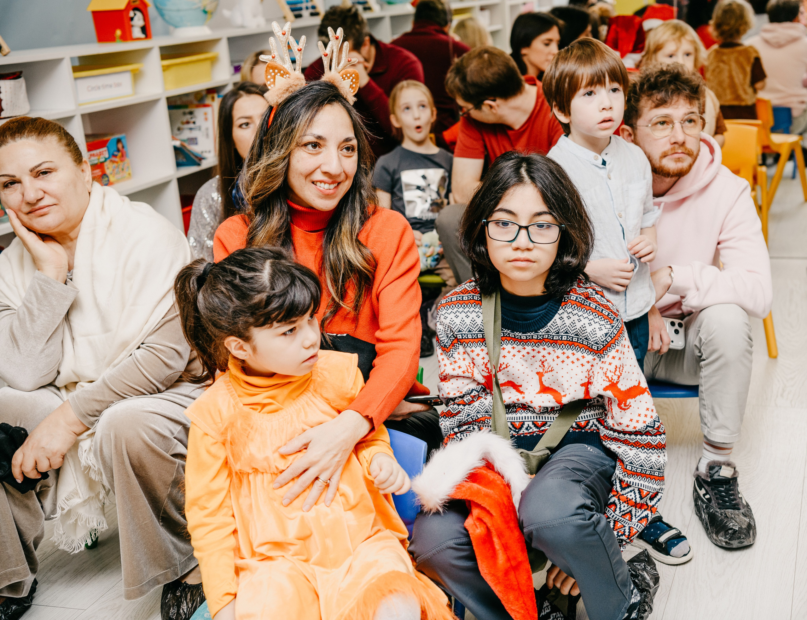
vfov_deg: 29.9
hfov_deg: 38.2
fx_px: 1162
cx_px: 465
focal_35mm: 49
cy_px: 310
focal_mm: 45
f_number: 4
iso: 250
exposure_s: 1/160
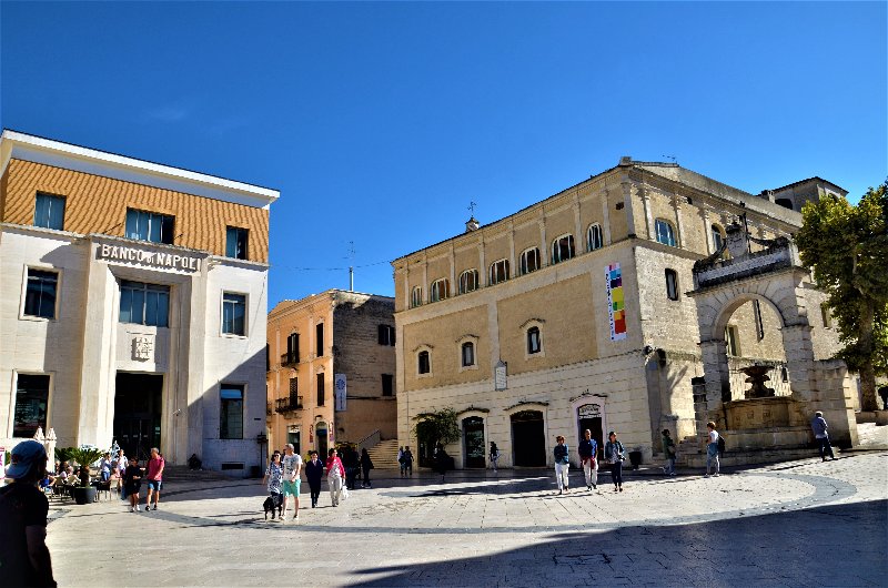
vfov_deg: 47.7
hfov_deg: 67.5
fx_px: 665
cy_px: 294
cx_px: 444
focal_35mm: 27
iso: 200
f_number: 8
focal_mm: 18
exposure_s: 1/250
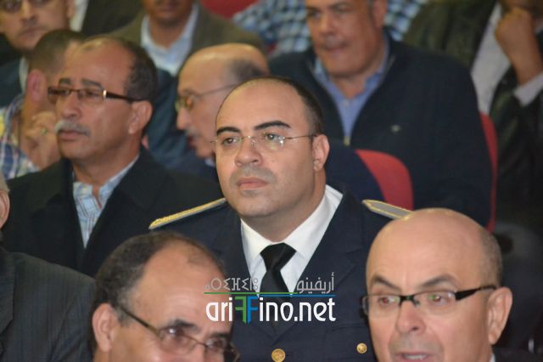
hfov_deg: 7.8
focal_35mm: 262
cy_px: 181
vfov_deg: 5.2
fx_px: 3957
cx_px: 272
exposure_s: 1/60
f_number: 5.3
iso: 3200
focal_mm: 175
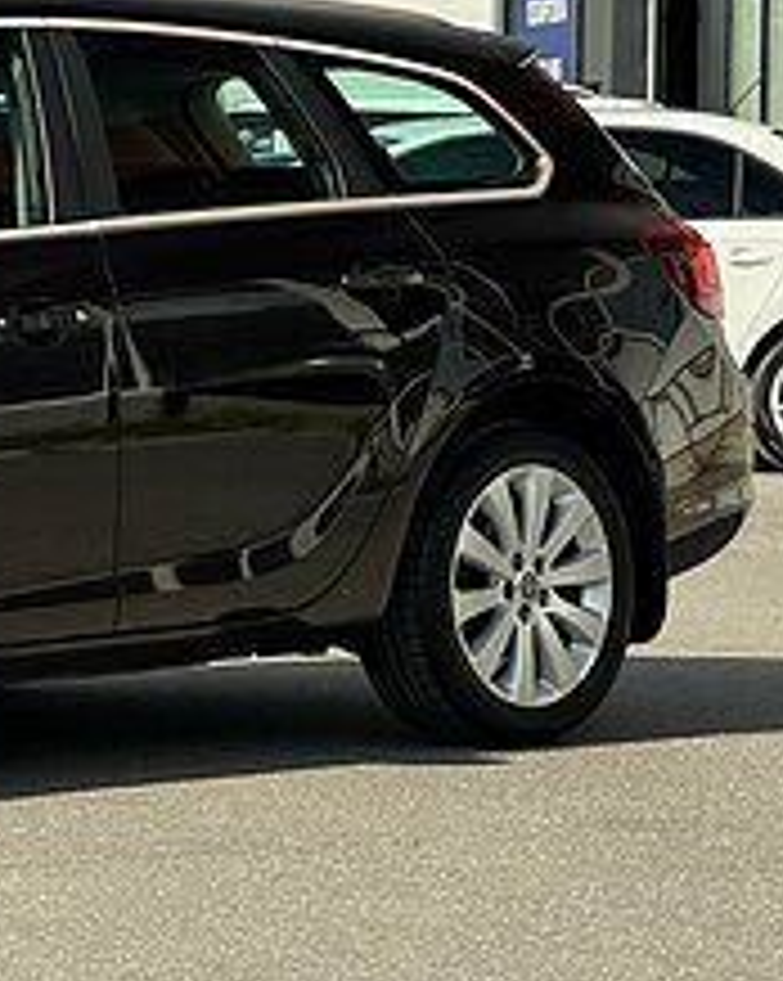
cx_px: -346
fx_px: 5482
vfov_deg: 10.2
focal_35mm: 189
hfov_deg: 8.0
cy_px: 333
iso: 25
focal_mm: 9
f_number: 2.8
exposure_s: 1/377
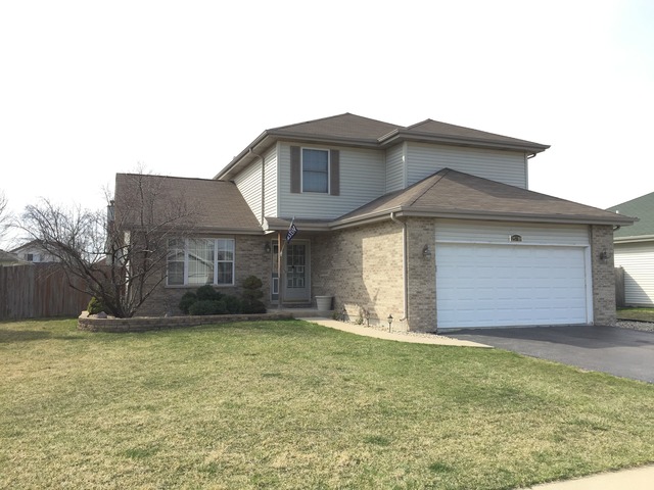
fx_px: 548
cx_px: 327
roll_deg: -0.1
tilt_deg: +2.9
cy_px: 245
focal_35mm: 29
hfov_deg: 61.7
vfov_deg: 48.2
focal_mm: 4.15
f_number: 2.2
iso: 32
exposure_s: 1/842
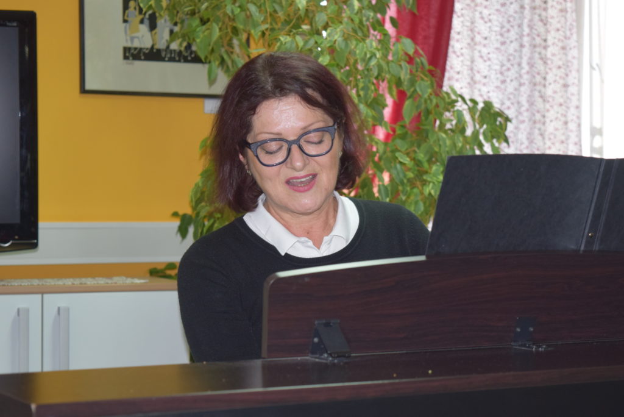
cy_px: 208
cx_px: 312
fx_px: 1431
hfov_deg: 24.6
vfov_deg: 16.6
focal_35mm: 82
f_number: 5.6
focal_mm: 55
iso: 900
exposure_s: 1/60
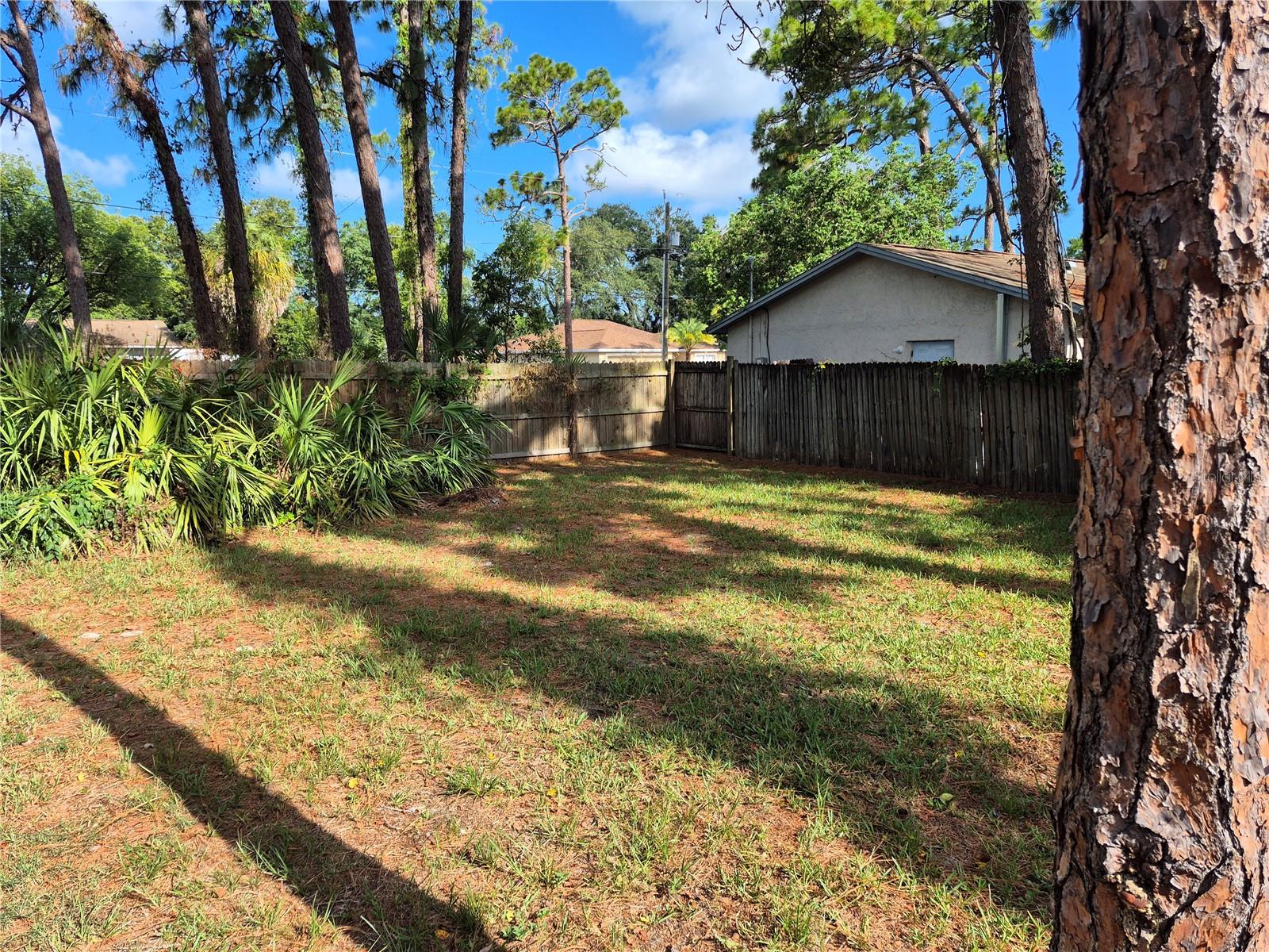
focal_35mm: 23
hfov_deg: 73.9
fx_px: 843
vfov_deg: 58.9
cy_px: 476
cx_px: 634
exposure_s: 1/778
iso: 25
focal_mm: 5.4
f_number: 1.8
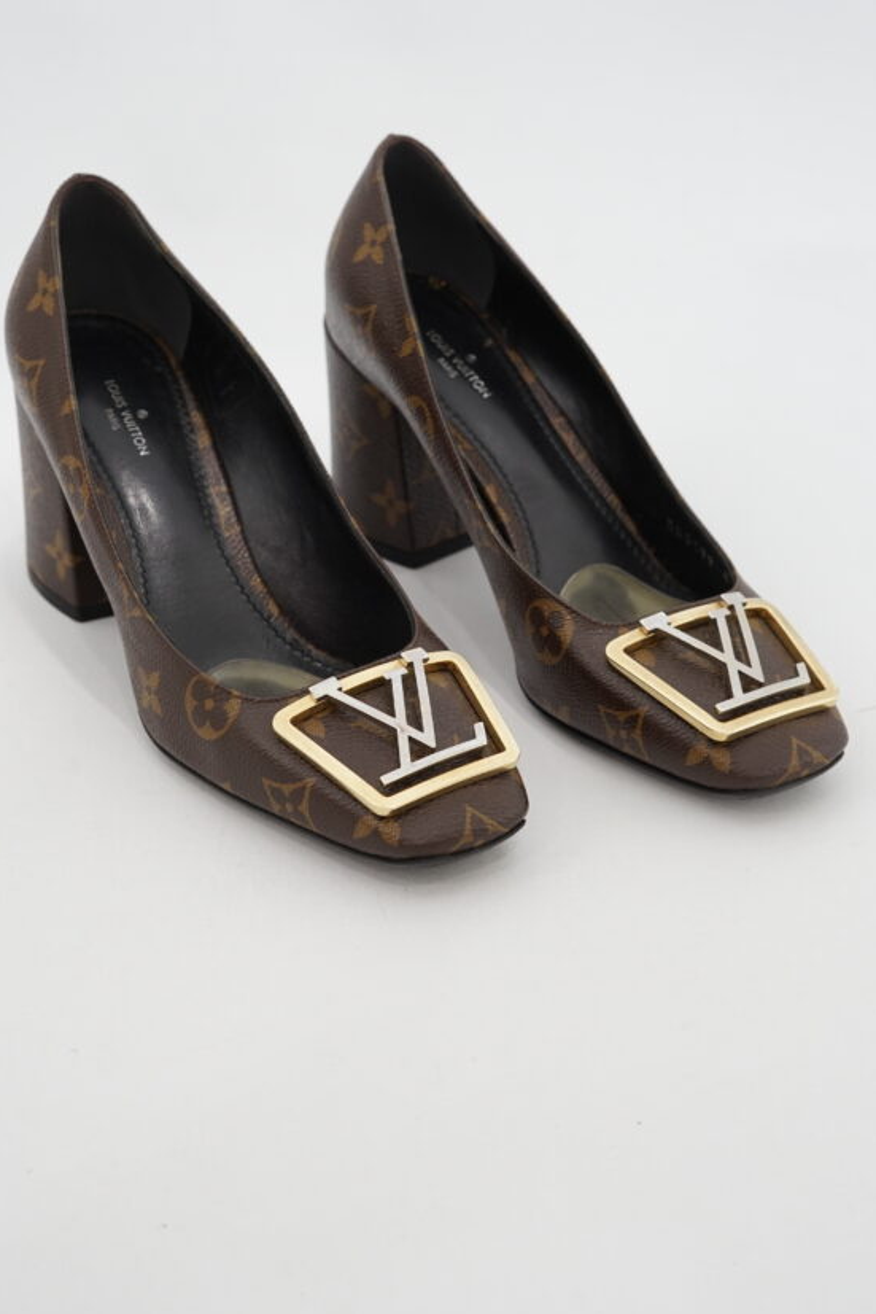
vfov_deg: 32.3
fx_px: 2262
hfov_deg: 21.9
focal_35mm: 62
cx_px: 411
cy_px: 522
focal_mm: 50
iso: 640
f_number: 6.3
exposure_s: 1/15
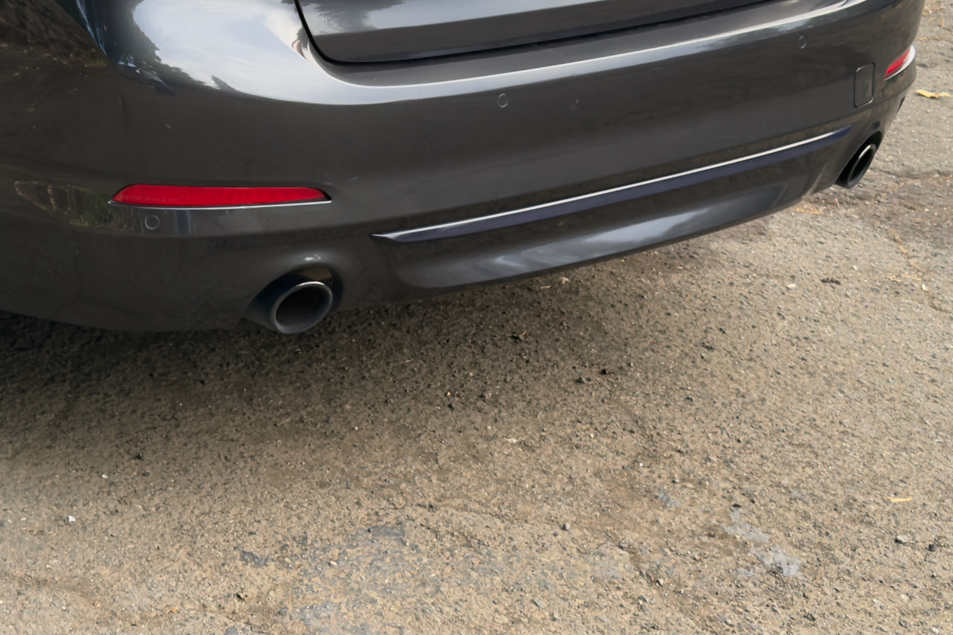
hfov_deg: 25.0
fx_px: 2118
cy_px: 22
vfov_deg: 16.8
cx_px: 224
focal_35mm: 80
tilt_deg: -14.7
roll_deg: +4.1
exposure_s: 1/295
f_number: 1.78
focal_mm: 6.76
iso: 100
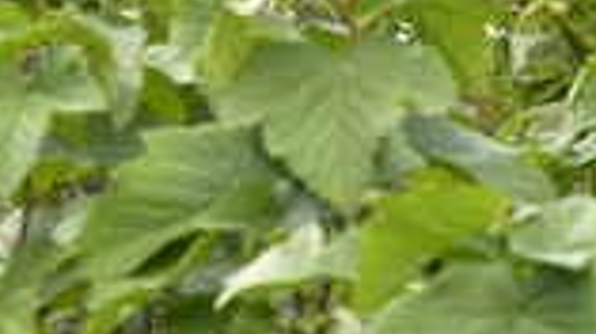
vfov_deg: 8.1
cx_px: 862
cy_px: -410
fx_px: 2211
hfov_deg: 14.4
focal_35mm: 140
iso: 1600
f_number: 8
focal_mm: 35
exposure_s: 1/180
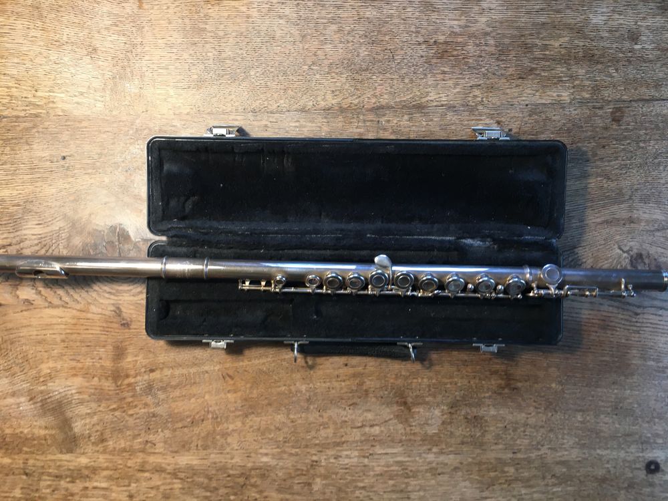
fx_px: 560
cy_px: 250
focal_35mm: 29
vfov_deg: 48.2
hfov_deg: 61.7
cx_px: 334
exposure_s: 1/33
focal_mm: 4.15
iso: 64
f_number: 2.2
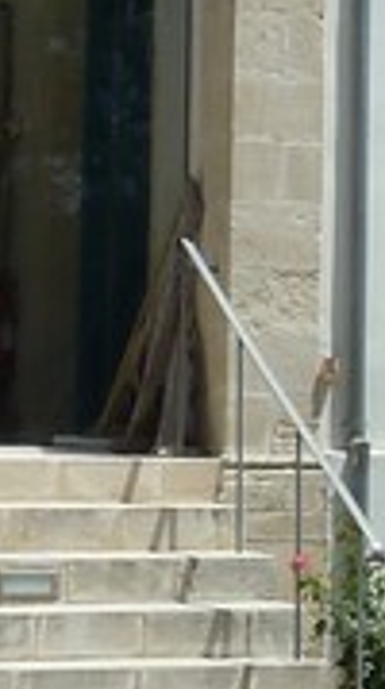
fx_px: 3339
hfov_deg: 6.5
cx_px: 697
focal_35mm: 183
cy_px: 54
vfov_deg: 11.7
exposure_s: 1/400
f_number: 5.6
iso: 80
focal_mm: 4.1
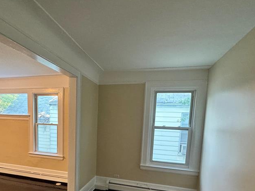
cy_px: 139
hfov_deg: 73.3
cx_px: 104
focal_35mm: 23
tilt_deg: -7.5
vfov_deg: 56.5
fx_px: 169
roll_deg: -3.2
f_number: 2.2
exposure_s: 1/60
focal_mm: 2.22
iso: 400
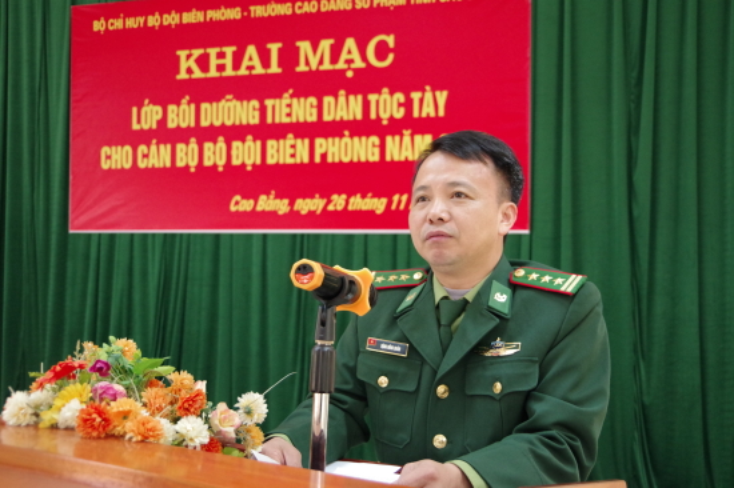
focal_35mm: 42
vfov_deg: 31.9
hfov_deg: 46.4
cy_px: 244
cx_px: 367
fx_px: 856
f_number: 4
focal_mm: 28
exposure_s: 1/100
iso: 3200
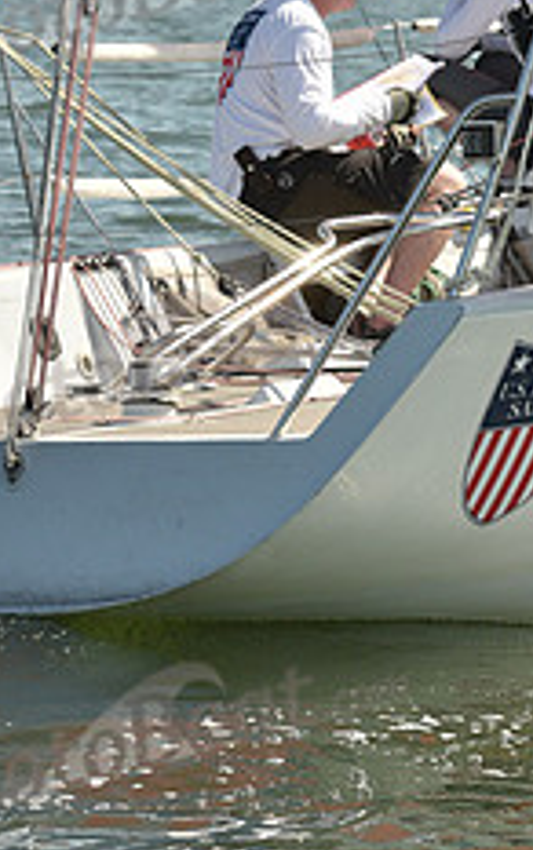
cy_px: 128
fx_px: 6472
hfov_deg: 4.7
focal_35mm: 279
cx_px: 601
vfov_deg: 7.5
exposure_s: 1/1000
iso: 320
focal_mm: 110
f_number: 8
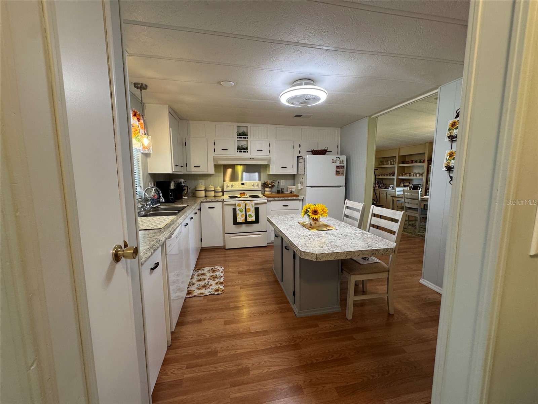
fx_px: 218
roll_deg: -0.1
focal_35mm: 14
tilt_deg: -7.2
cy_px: 202
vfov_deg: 85.7
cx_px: 269
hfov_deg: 102.1
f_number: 2.2
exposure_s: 1/60
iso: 200
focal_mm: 2.22
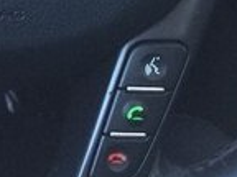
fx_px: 911
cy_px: -147
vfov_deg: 10.5
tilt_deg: -30.7
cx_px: -71
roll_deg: -1.3
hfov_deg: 14.2
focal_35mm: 133
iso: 64
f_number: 2.2
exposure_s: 1/33
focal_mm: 4.15
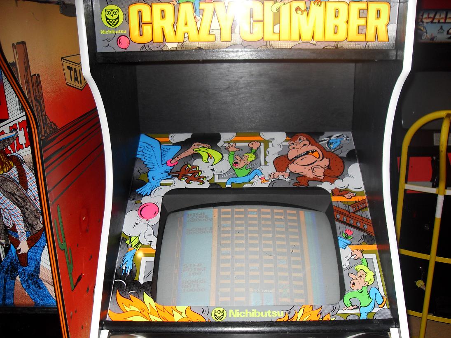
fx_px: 443
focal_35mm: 34
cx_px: 226
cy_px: 169
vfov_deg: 41.8
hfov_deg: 54.0
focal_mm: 6.3
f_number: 2.8
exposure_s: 1/45
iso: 100
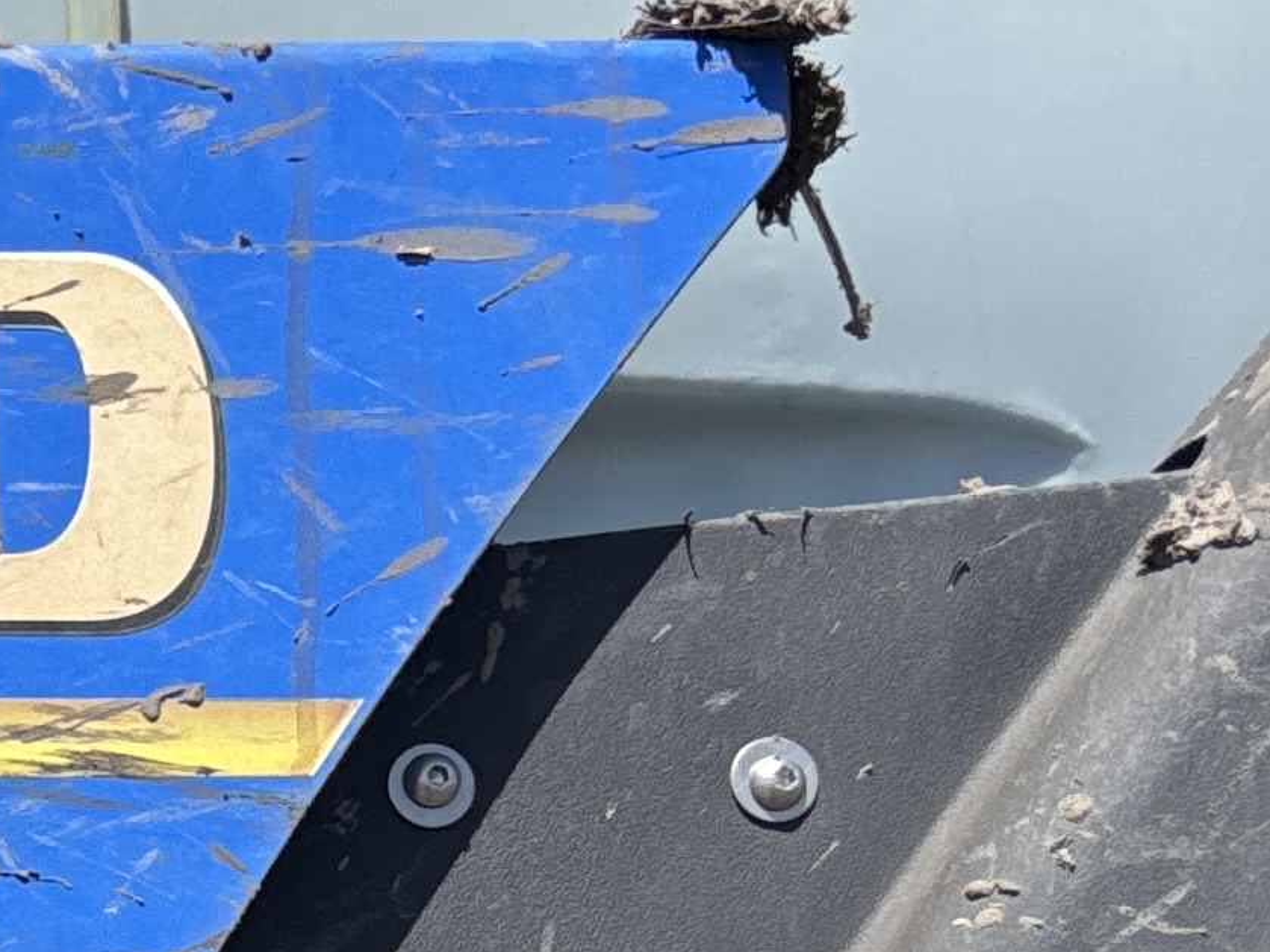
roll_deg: -1.7
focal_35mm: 125
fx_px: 4585
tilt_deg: +3.0
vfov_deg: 10.8
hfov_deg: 13.0
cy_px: 1924
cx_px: -1514
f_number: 1.6
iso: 50
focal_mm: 5.96
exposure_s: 1/3106
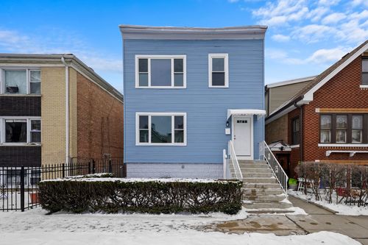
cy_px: 122
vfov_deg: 77.3
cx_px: 184
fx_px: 153
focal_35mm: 15
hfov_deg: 100.4
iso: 100
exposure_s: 1/160
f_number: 10
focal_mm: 15
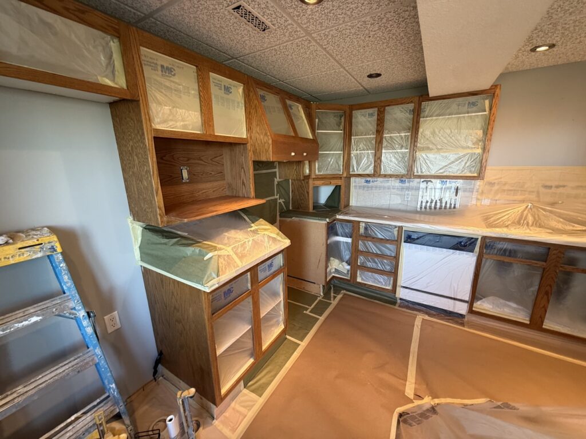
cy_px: 220
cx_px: 293
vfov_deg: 85.7
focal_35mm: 14
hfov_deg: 102.1
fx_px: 237
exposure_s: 1/60
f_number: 2.2
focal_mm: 2.22
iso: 200
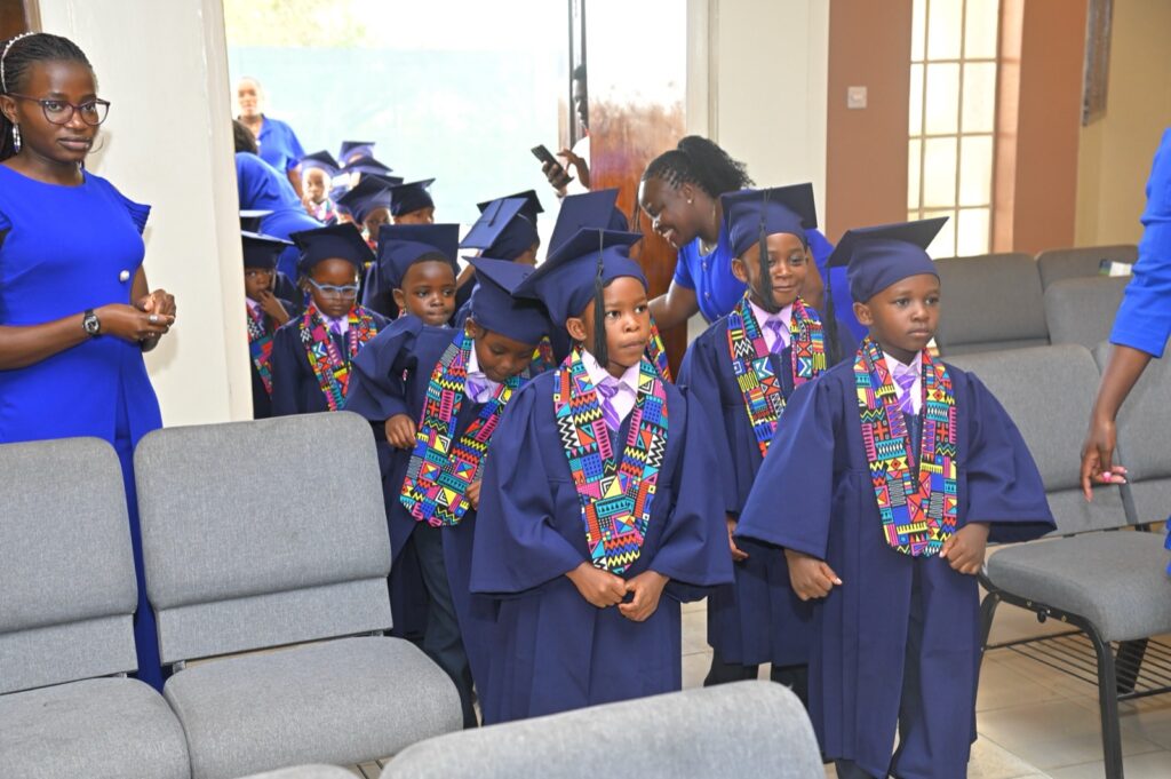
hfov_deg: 39.6
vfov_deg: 26.9
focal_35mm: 50
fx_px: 1625
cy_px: 390
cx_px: 586
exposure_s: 1/160
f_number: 5
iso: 3200
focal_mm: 50
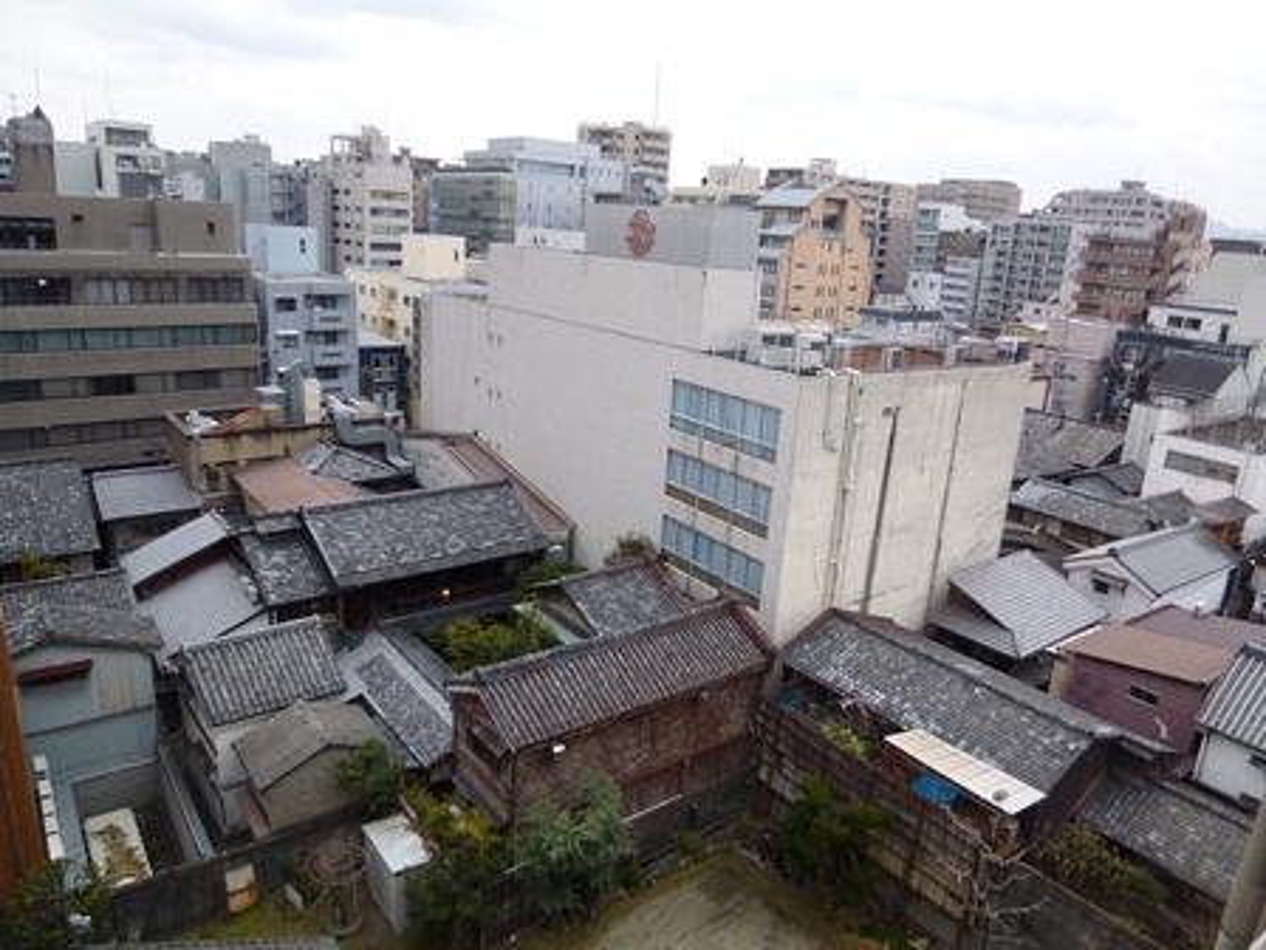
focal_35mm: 24
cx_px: 633
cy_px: 475
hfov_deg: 71.6
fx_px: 878
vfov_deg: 56.8
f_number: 2.2
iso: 125
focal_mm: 4.3
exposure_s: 1/60
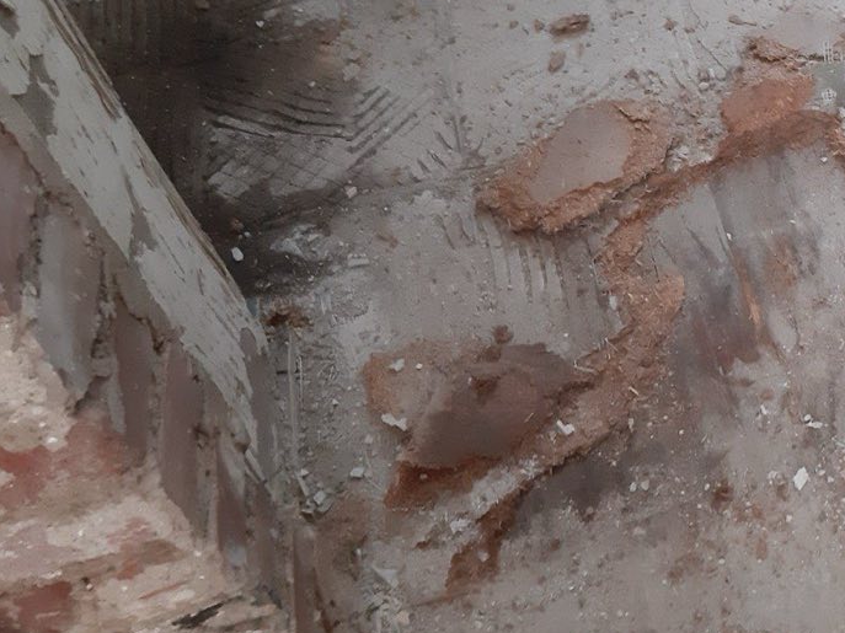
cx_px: 722
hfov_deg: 33.5
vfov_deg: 26.2
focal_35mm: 55
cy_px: 154
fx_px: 1342
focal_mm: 3.93
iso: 400
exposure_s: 1/50
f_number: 1.7
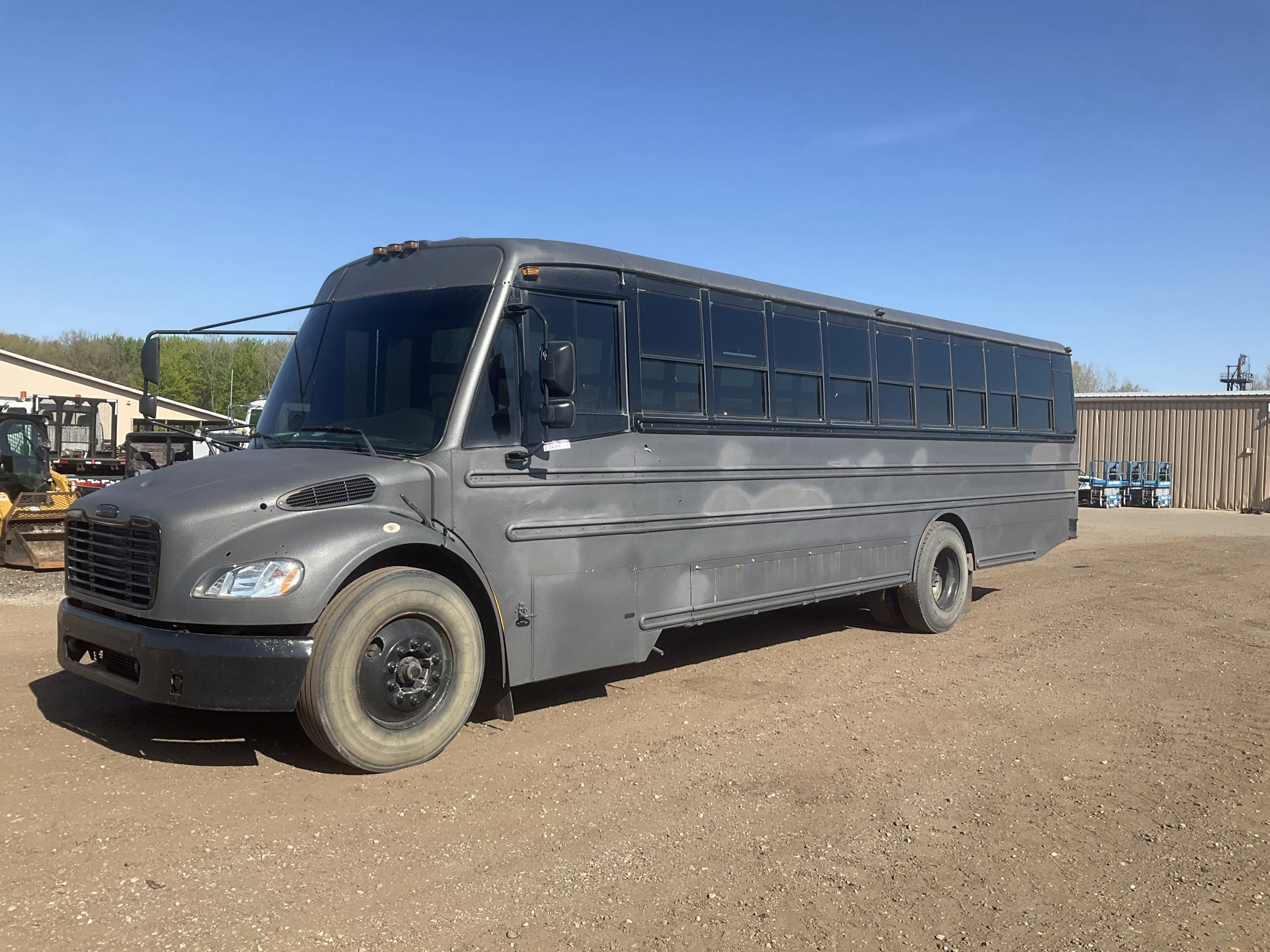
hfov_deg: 61.7
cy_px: 476
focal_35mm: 29
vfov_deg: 48.2
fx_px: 1064
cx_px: 635
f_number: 1.8
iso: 25
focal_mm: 3
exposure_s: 1/1412
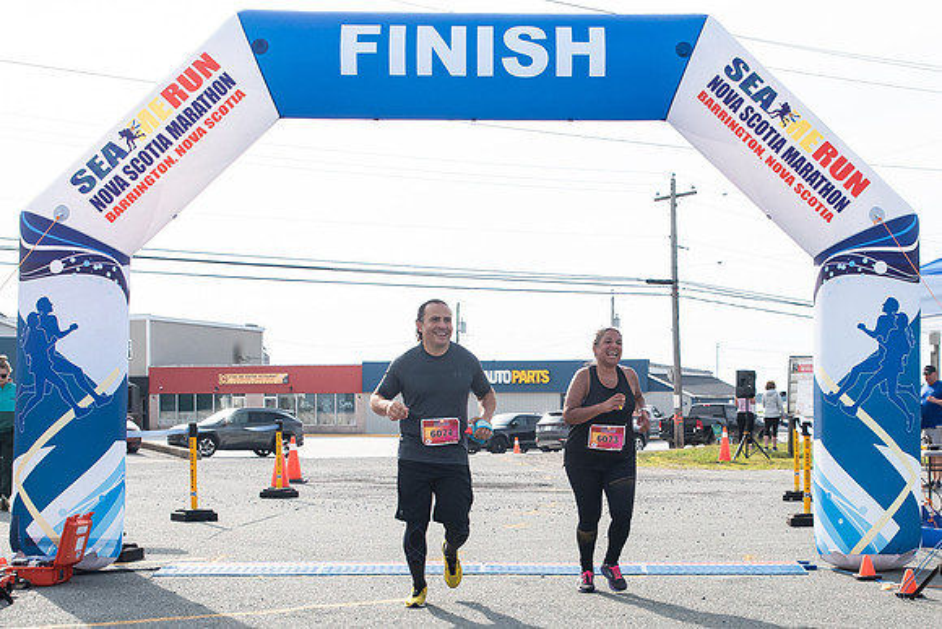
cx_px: 578
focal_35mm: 58
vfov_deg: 23.1
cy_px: 454
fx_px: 1528
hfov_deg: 34.1
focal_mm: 32
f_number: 4
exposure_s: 1/3200
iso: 800
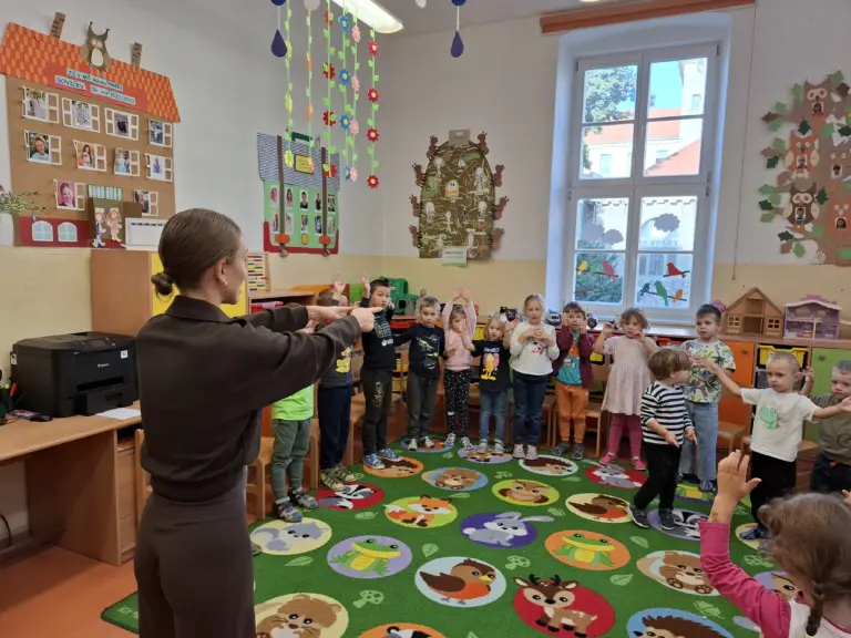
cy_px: 319
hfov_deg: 73.9
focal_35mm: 23
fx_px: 565
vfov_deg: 58.9
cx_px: 426
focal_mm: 5.54
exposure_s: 1/100
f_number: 1.8
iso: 80
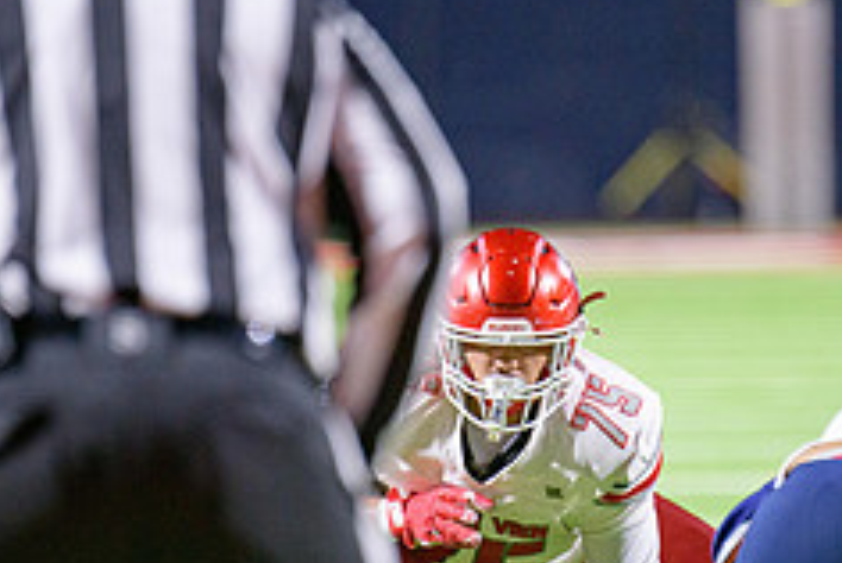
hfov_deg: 2.8
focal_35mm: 736
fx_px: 17235
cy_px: 412
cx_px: 624
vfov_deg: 1.9
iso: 2000
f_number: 2.8
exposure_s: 1/250
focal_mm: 300
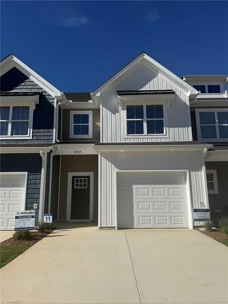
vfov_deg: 71.6
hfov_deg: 56.8
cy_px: 152
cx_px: 114
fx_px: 211
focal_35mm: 24
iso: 80
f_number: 1.78
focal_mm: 6.76
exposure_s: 1/9091
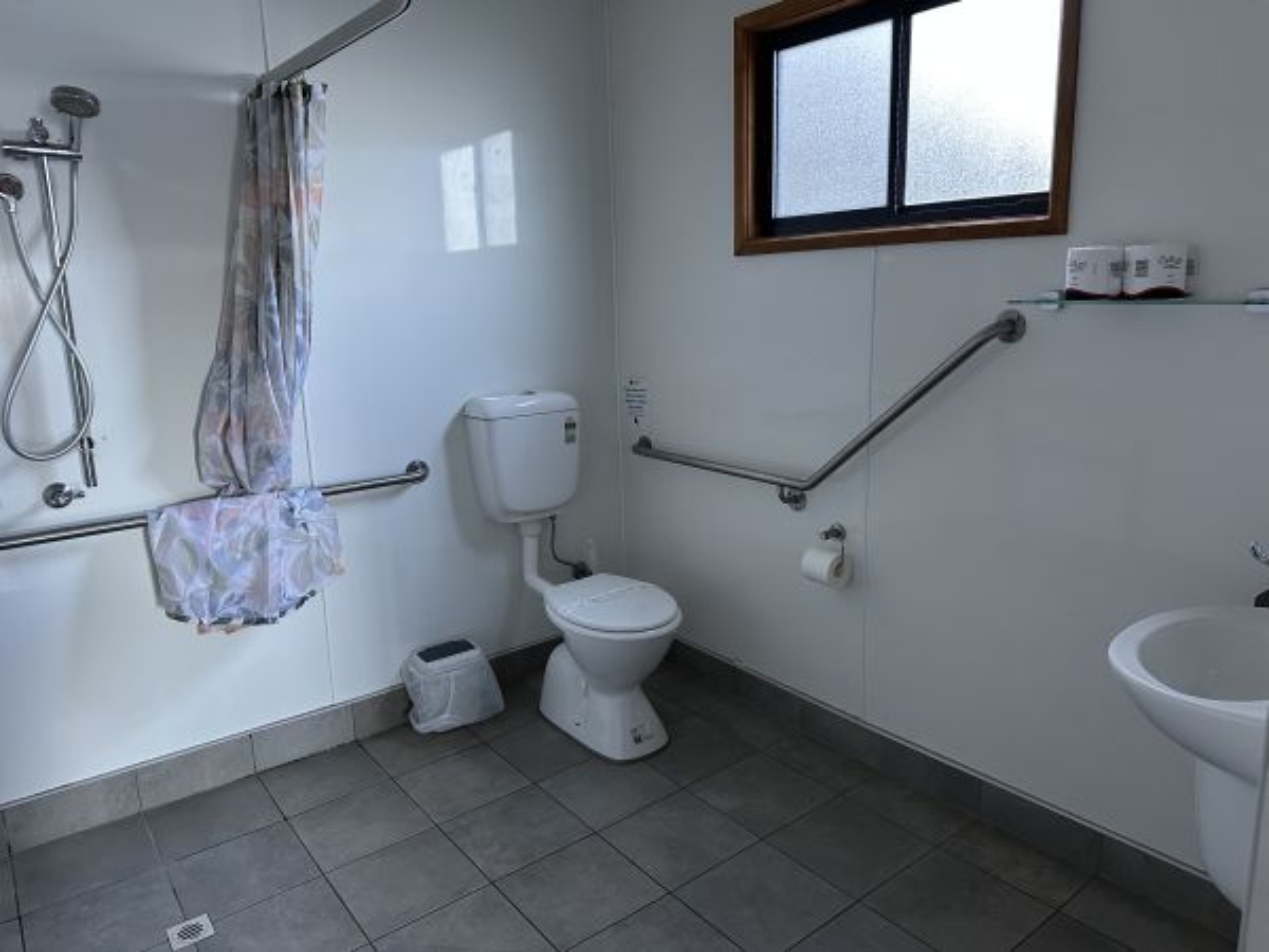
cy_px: 476
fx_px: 880
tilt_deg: -12.1
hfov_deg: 71.6
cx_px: 634
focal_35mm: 24
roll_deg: +1.4
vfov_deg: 56.8
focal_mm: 6.86
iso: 250
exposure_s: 1/70
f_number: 1.78
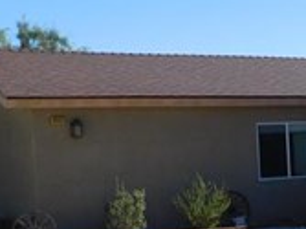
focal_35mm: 96
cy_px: 187
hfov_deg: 19.3
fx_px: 848
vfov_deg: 15.3
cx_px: 366
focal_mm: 4.5
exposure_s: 1/1250
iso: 125
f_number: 3.4
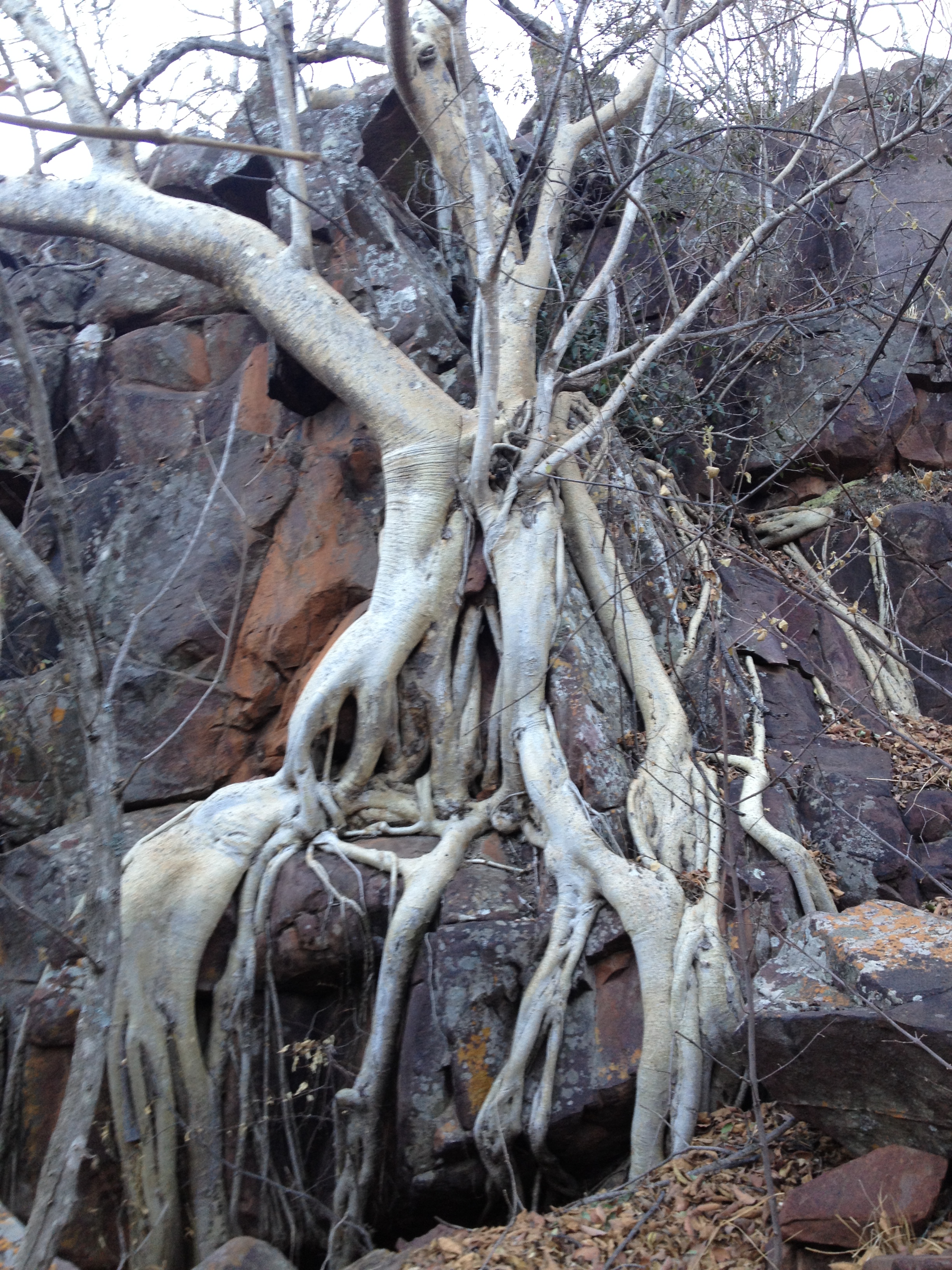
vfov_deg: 52.6
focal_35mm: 35
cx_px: 476
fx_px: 1283
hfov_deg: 40.7
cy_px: 635
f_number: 2.4
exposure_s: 1/24
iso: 50
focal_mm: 4.28
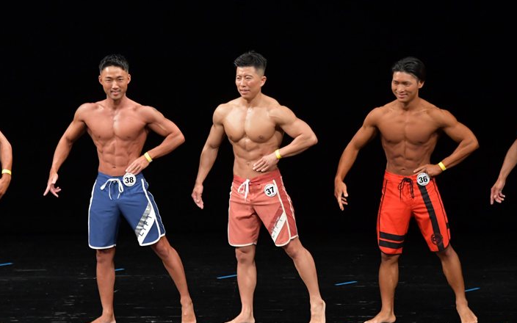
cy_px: 188
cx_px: 271
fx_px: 4030
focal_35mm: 286
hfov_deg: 7.3
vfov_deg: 4.6
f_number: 5.6
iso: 3200
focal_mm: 170
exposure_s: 1/400
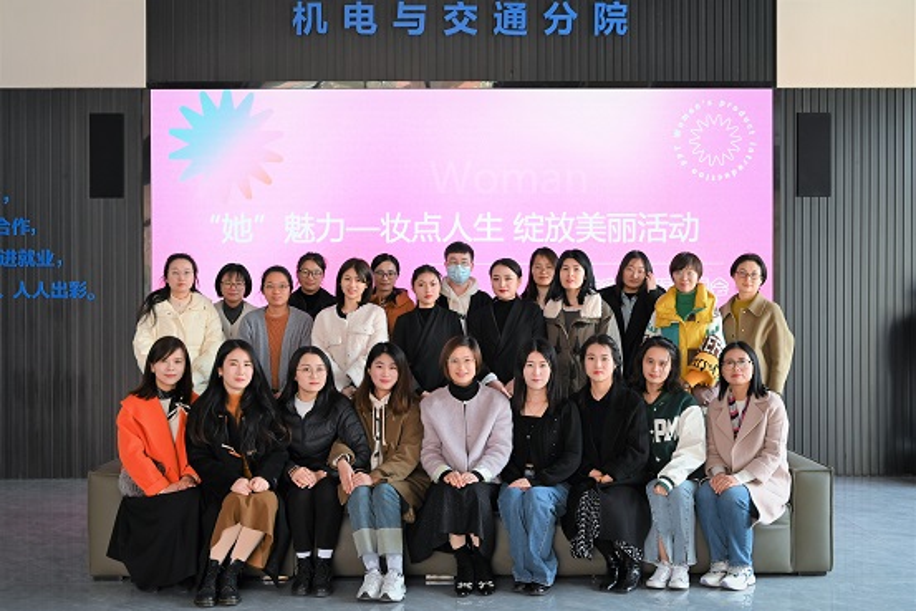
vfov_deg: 31.9
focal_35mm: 42
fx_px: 1069
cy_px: 306
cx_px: 458
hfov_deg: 46.4
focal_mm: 42
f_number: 5.6
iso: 900
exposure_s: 1/125
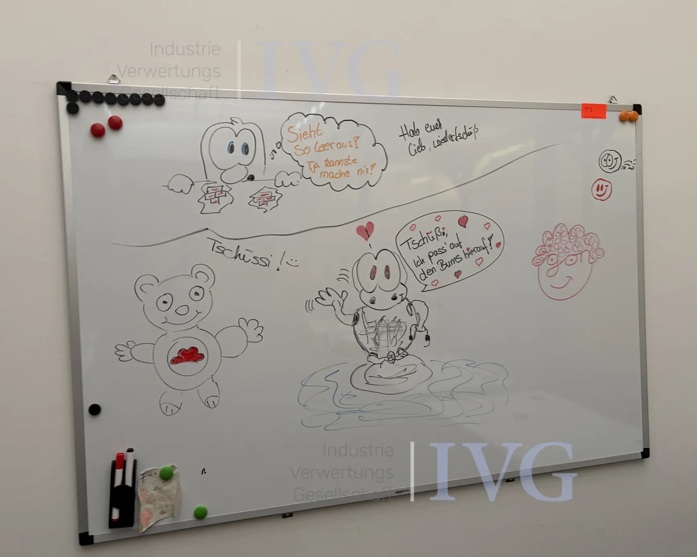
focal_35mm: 28
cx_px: 347
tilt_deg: -0.3
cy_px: 271
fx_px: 578
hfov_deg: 62.2
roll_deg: +2.2
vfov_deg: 51.5
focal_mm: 5.96
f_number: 1.6
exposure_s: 1/50
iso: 125
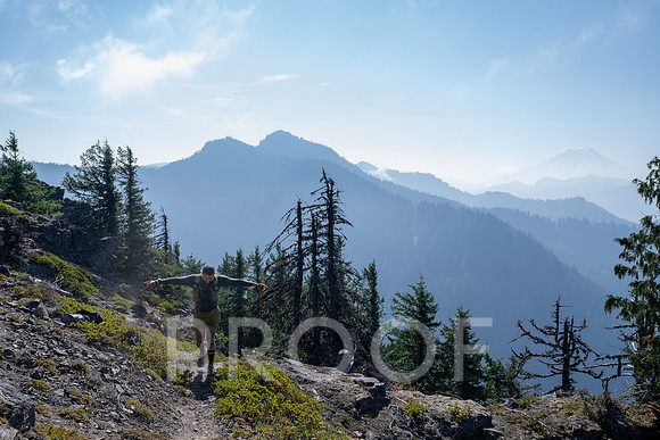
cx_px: 330
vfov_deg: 36.0
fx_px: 678
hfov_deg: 51.9
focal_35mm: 37
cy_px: 220
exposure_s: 1/250
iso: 400
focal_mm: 37
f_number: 13
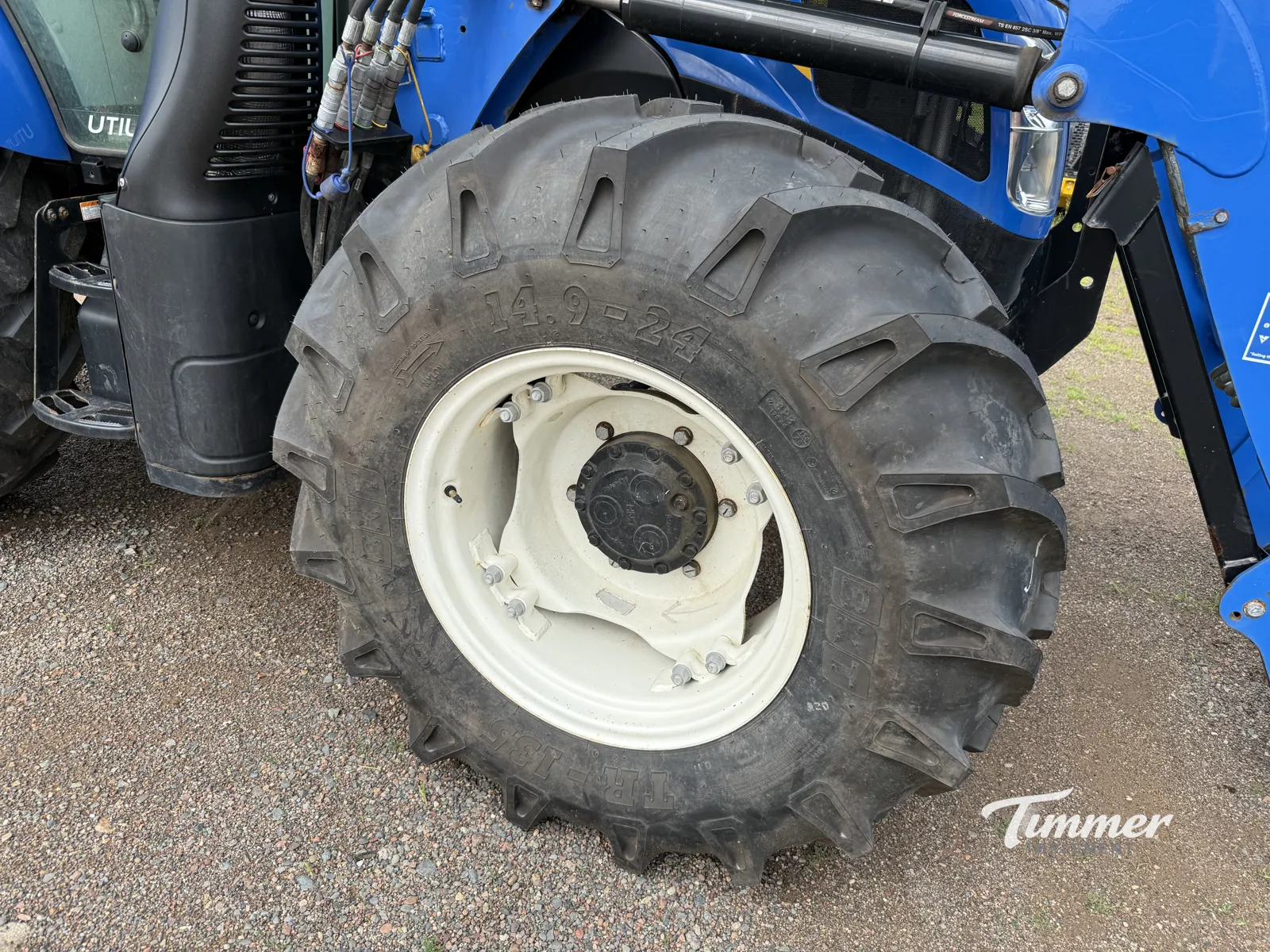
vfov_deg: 56.8
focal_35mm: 24
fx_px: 881
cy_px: 476
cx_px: 635
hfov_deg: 71.6
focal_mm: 6.76
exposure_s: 1/2053
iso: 100
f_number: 1.78
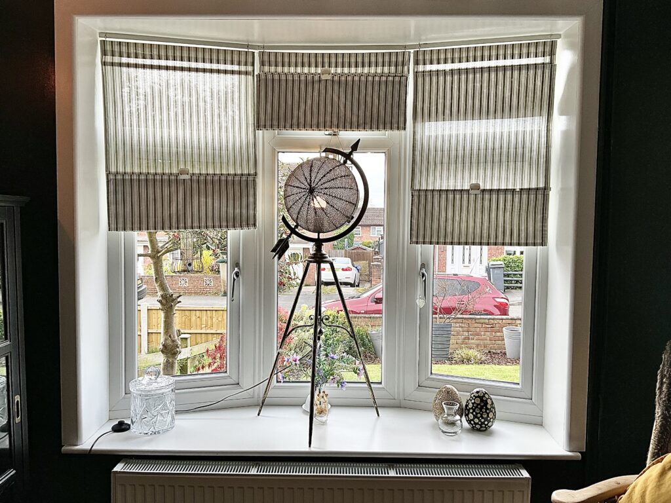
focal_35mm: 29
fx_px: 562
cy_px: 252
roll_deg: -0.4
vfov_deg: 48.2
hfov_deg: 61.7
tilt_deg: -4.2
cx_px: 336
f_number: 1.8
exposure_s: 1/139
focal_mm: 3
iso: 20
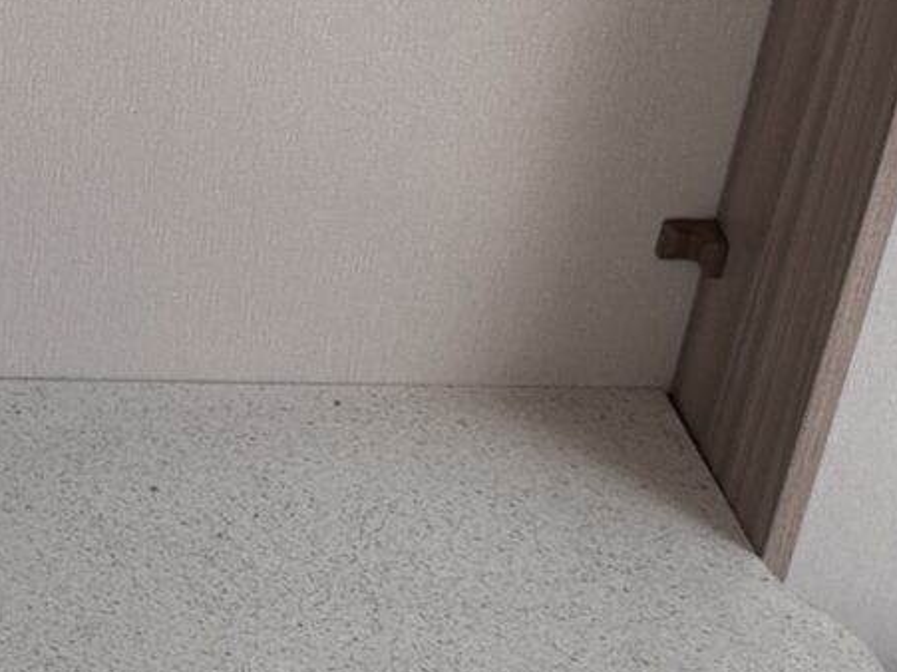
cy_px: 590
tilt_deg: -31.0
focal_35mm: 109
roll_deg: -1.0
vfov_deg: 13.5
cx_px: -304
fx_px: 2824
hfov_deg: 16.9
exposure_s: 1/298
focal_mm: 6.86
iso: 80
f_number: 1.78
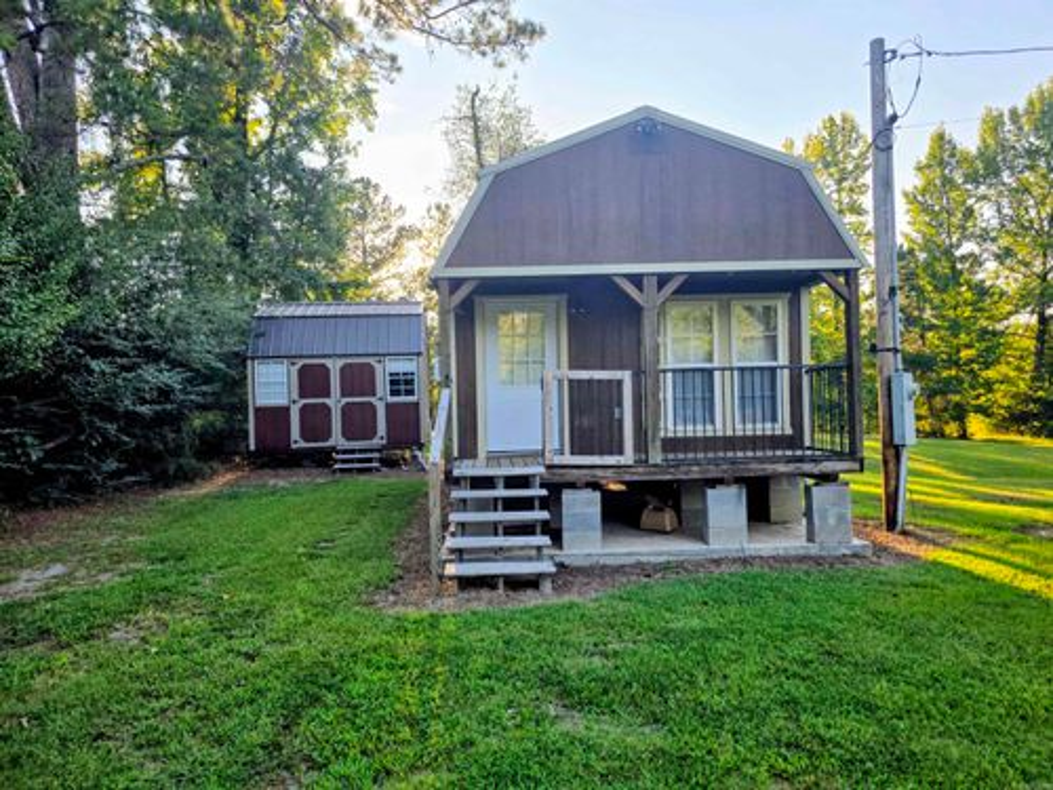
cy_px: 395
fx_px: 700
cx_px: 526
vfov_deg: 58.9
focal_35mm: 23
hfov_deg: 73.9
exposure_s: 1/2430
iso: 80
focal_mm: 6.3
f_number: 1.7
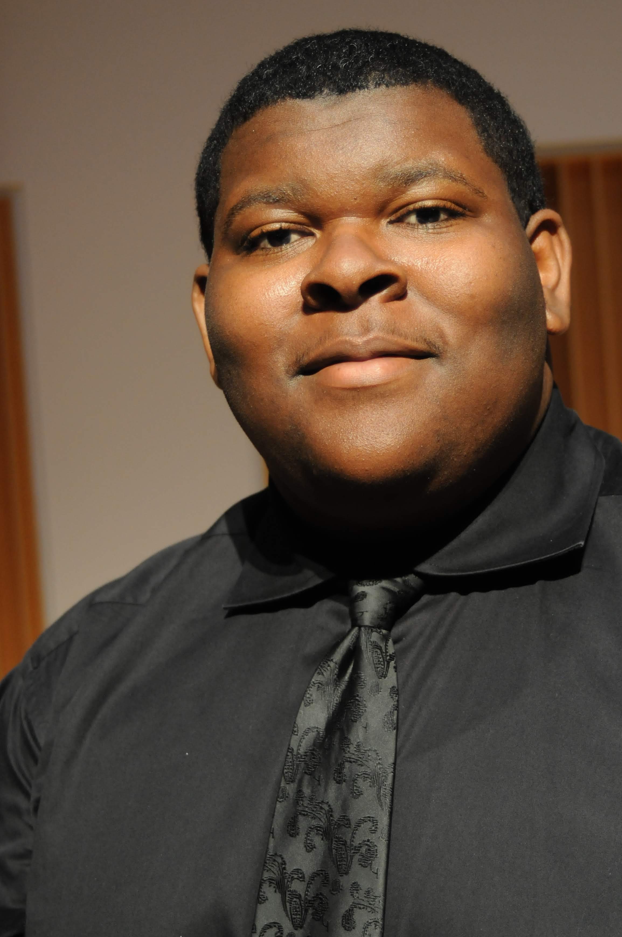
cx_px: 371
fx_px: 1923
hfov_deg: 18.4
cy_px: 478
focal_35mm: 74
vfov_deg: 27.4
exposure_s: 1/100
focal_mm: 40
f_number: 4
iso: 800
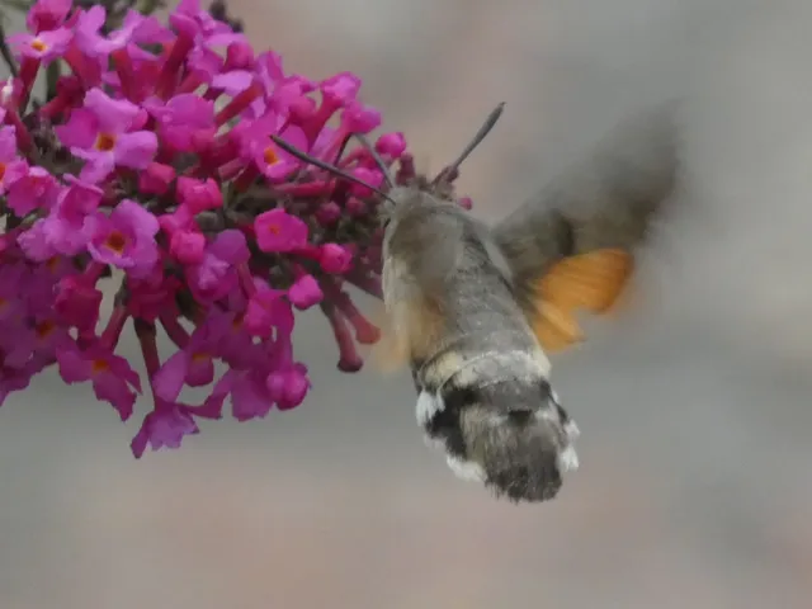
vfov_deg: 2.4
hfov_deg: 3.2
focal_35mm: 622
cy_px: 304
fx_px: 14590
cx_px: 406
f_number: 5.6
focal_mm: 111.5
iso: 640
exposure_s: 1/250
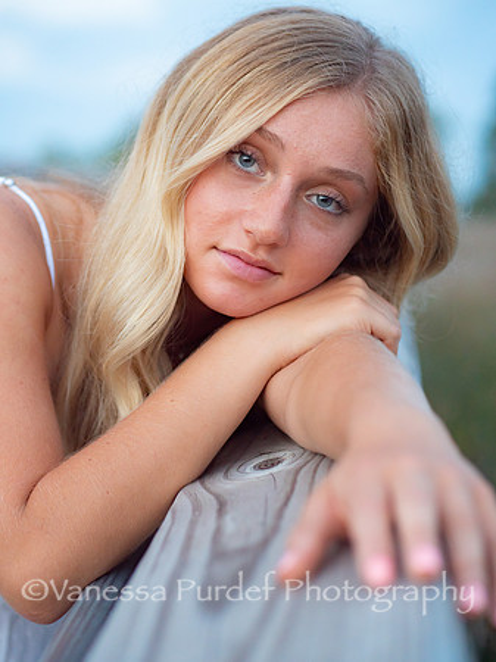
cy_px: 331
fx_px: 1645
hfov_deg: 17.2
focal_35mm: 86
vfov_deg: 22.8
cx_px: 248
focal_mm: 43
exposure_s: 1/320
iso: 800
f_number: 1.8
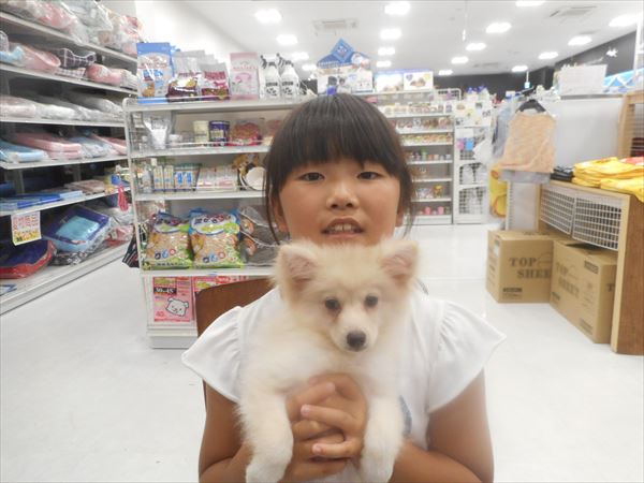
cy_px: 242
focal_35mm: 25
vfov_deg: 54.9
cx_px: 322
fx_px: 465
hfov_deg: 69.4
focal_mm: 4.5
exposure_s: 1/30
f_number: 3.7
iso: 250
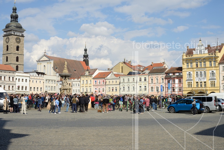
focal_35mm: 50
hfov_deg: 39.6
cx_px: 112
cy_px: 75
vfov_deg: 27.0
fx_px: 311
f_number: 8
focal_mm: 50
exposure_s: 1/1250
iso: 320
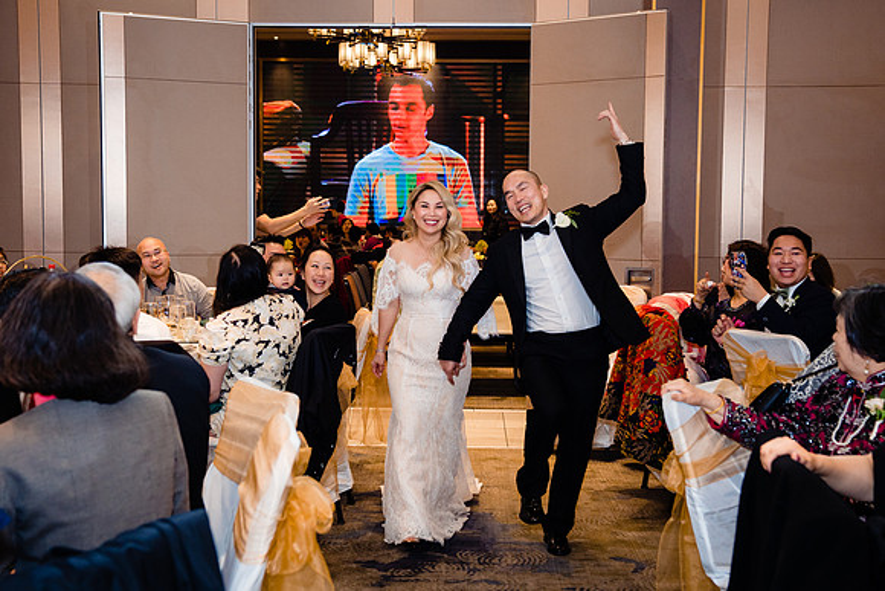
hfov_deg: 40.7
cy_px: 278
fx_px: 1192
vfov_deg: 27.8
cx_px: 439
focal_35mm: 48
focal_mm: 43
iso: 1250
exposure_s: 1/160
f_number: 4
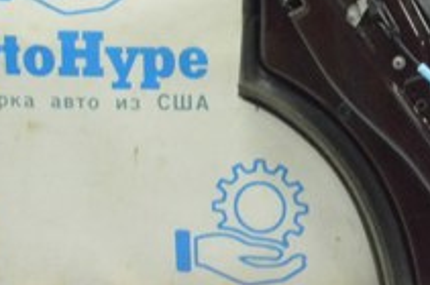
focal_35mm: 91
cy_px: -58
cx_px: 536
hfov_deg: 20.7
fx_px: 1085
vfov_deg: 14.5
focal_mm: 20
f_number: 20
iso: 6400
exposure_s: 1/20
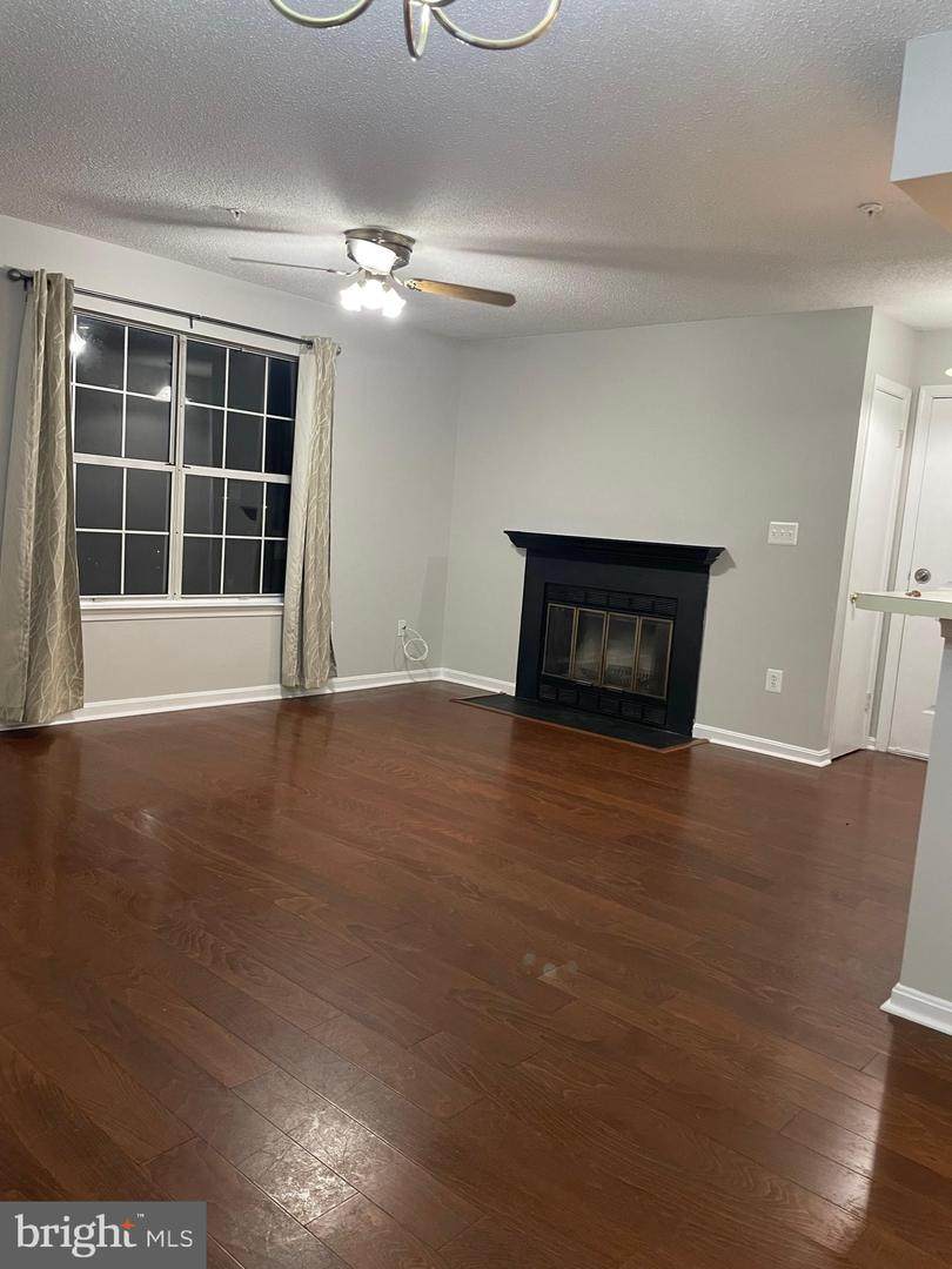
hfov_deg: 53.1
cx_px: 476
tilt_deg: -6.5
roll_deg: -3.6
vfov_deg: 67.3
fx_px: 953
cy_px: 634
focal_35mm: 26
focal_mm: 4.2
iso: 200
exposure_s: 1/60
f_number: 1.6
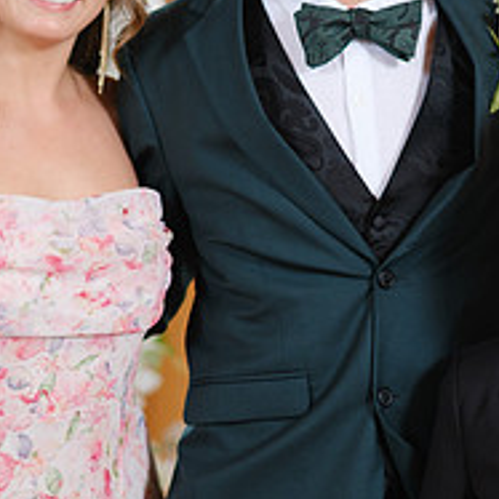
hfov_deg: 7.9
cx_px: 406
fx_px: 3621
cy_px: 111
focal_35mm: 222
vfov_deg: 7.9
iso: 250
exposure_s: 1/250
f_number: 1.6
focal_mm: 56
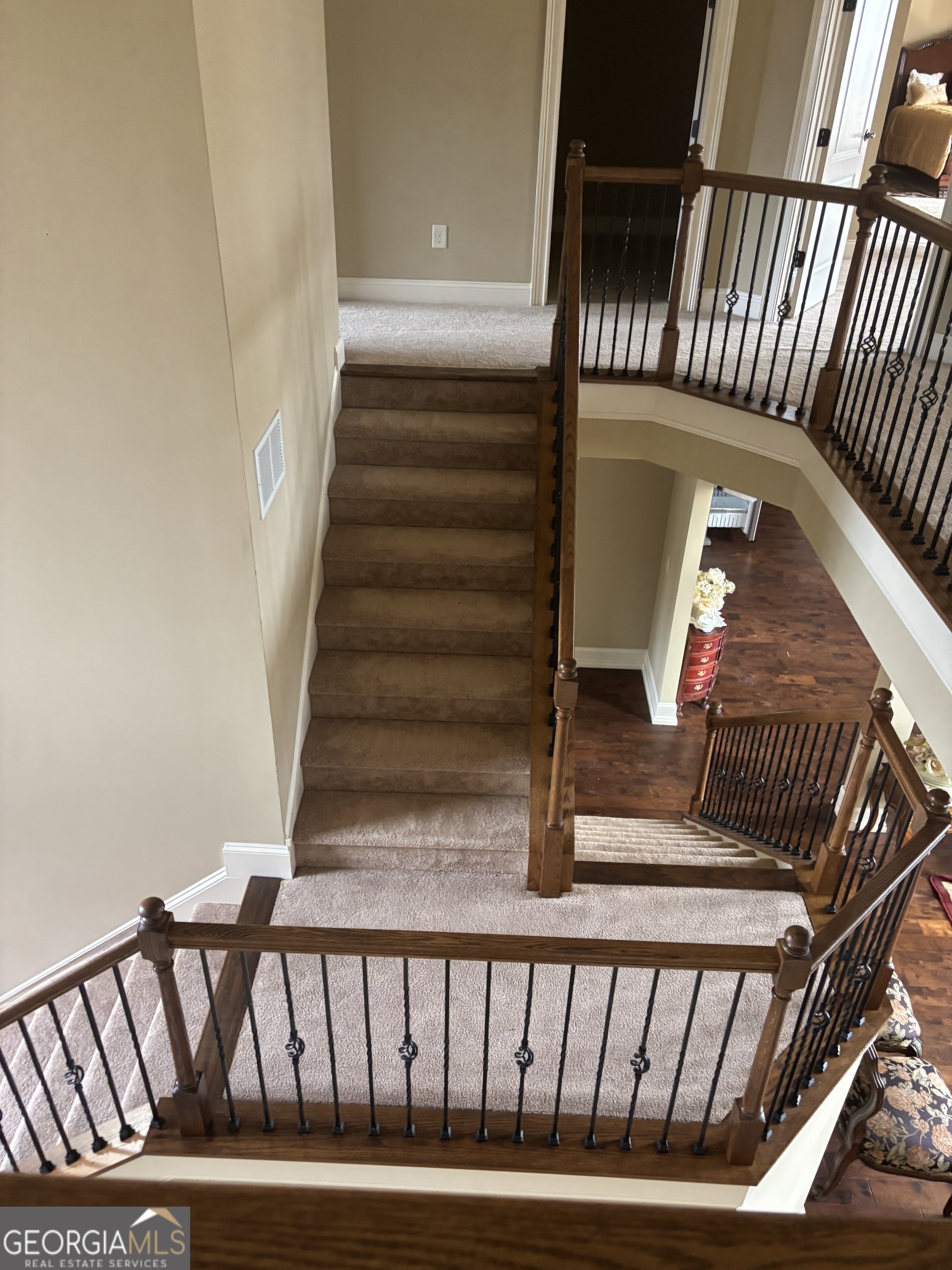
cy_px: 635
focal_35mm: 26
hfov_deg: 53.1
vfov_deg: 67.3
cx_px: 476
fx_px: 953
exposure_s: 1/60
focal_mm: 5.96
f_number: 1.6
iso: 400
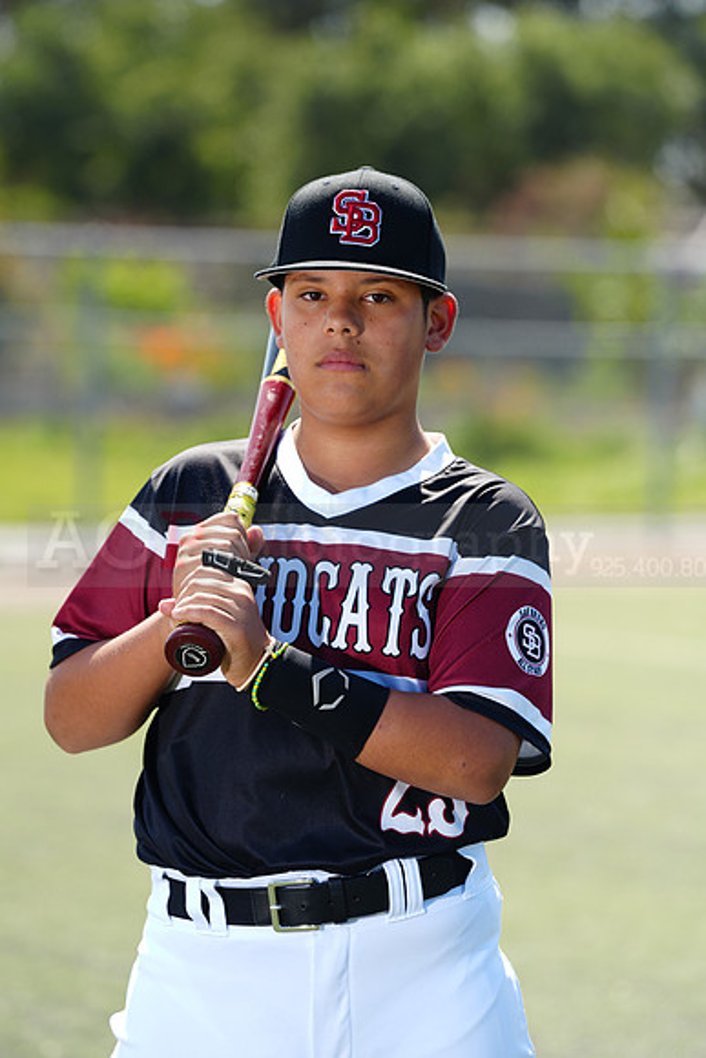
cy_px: 529
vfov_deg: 11.1
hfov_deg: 7.4
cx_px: 353
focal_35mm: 186
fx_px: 5468
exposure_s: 1/250
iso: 64
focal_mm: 186
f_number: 4.5
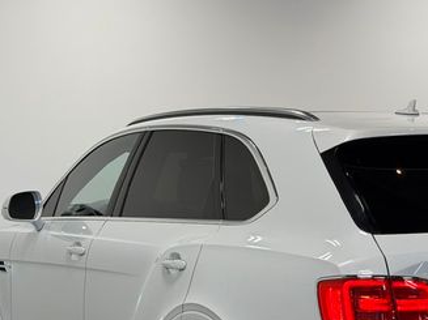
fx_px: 1162
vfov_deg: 15.5
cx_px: 334
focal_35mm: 94
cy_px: 282
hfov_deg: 20.7
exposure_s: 1/398
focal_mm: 6.76
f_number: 1.78
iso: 64
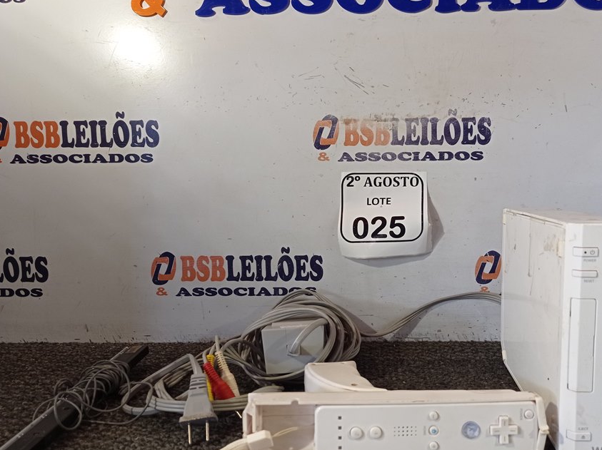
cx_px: 360
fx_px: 591
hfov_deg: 53.6
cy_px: 248
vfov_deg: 41.7
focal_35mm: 34
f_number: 1.79
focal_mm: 4.7
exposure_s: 1/120
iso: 153
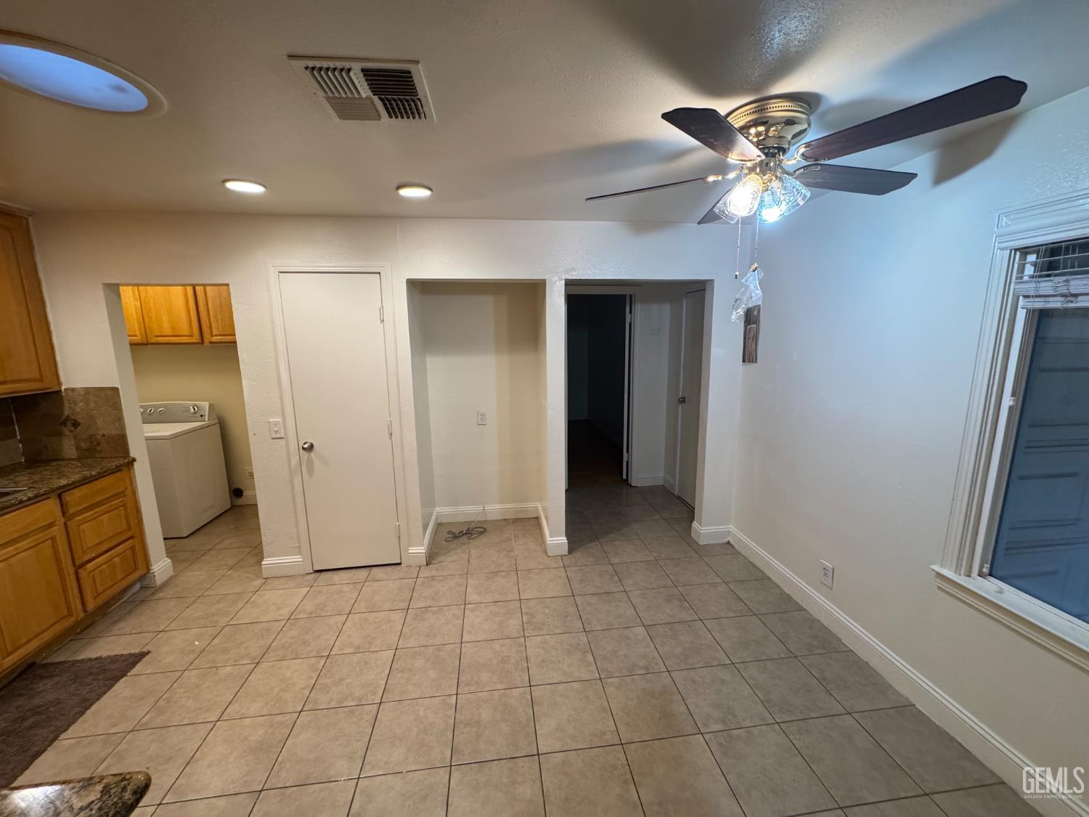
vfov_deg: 85.7
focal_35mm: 14
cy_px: 408
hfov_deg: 102.1
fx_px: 440
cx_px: 544
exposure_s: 1/120
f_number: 2.2
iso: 320
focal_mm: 2.22
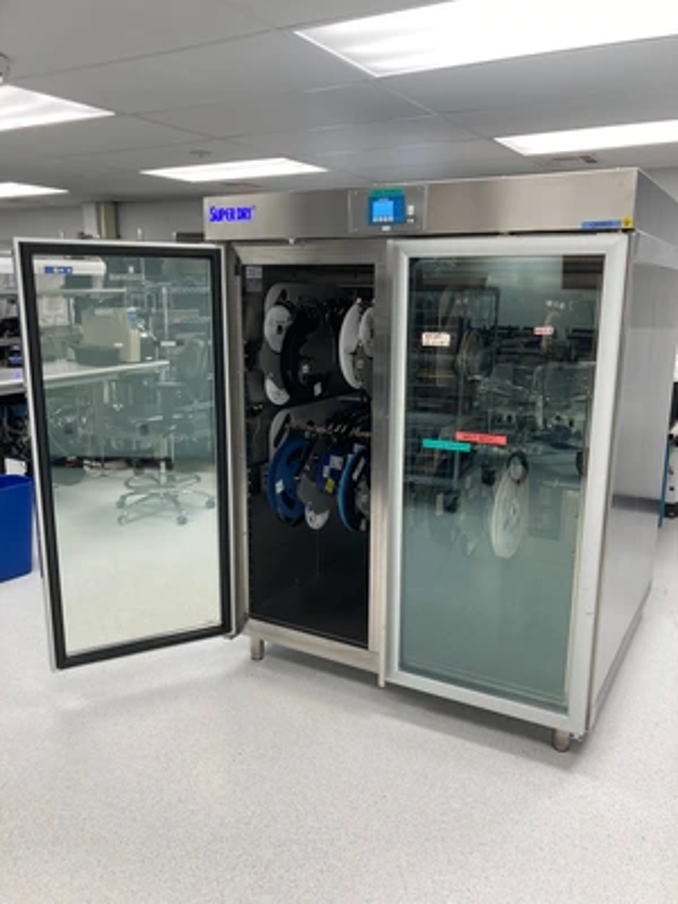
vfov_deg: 63.4
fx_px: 731
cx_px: 339
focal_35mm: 28
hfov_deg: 49.7
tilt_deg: -11.1
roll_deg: -0.4
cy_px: 452
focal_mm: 3.99
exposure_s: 1/60
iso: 40
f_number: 1.8
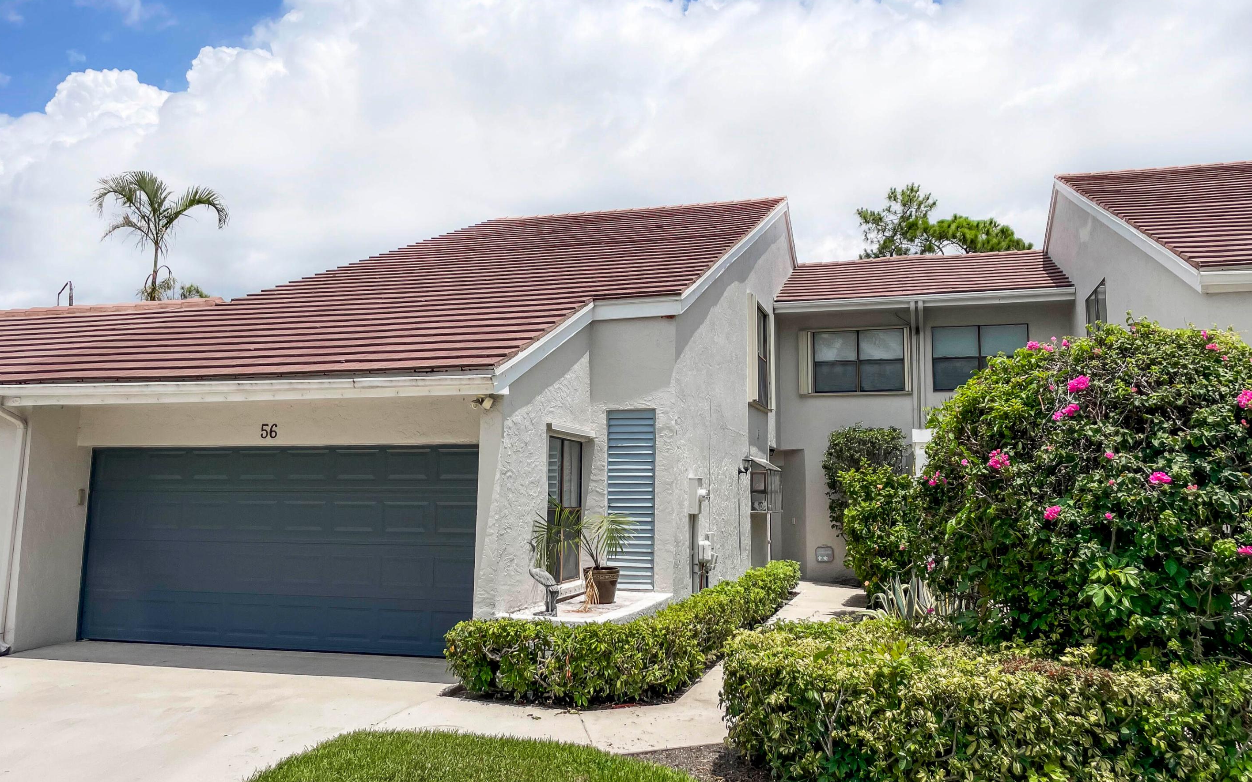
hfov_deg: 66.5
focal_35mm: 28
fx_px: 955
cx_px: 634
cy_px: 387
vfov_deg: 44.5
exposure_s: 1/7300
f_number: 1.6
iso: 32
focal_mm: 4.2
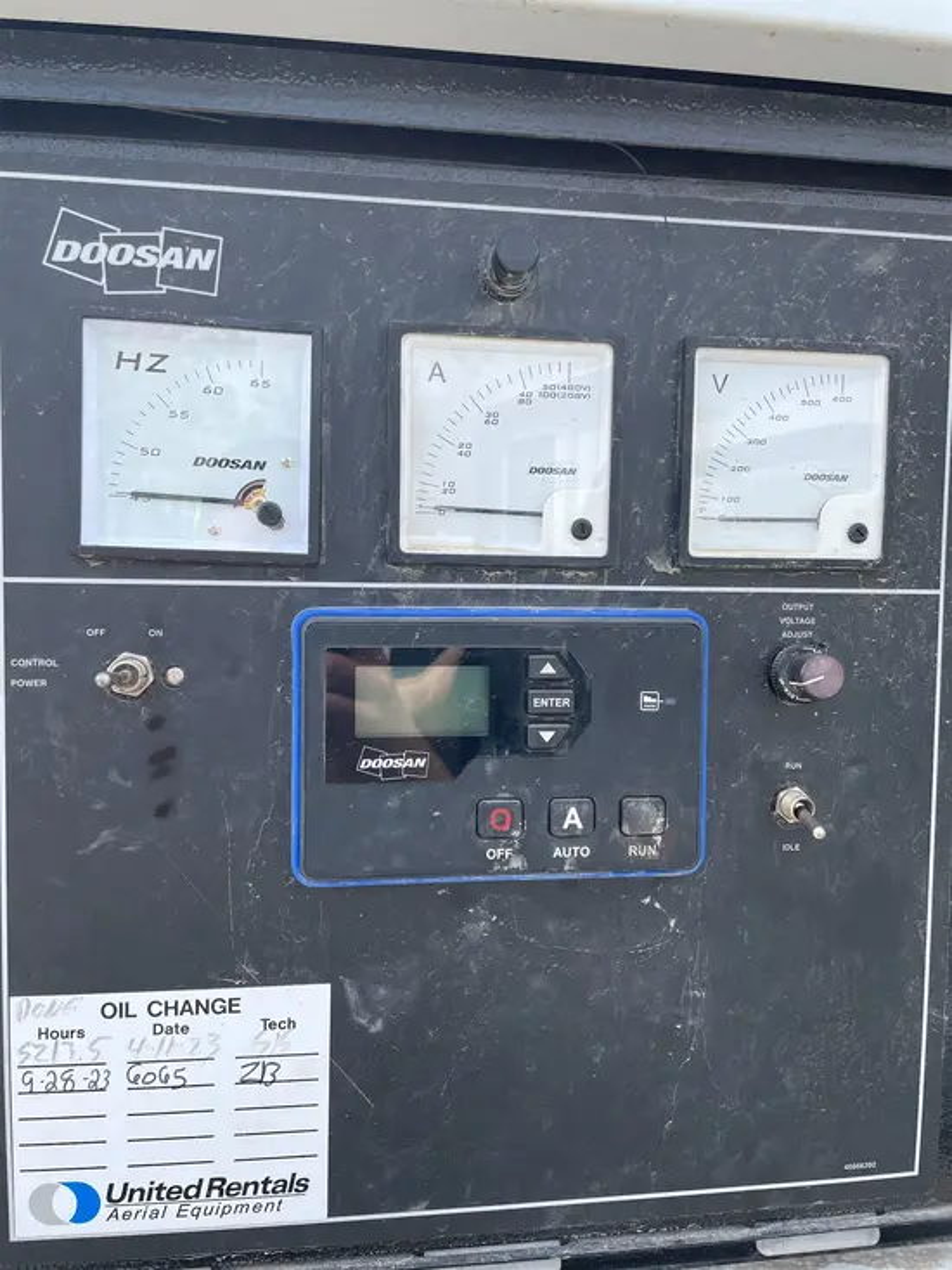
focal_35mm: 26
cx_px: 476
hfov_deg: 53.1
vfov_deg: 67.3
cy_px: 635
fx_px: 953
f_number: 1.6
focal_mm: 4.2
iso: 50
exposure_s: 1/1125
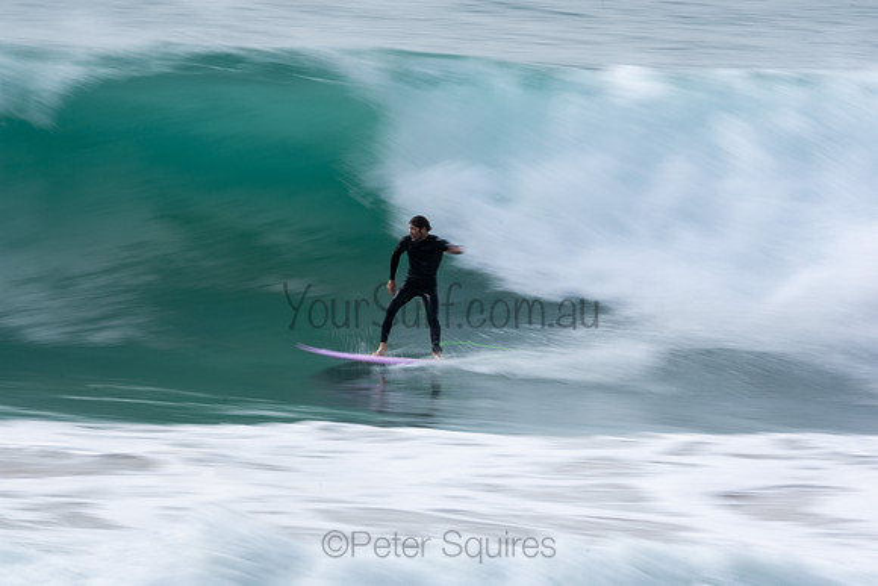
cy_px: 293
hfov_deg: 2.7
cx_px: 439
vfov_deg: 1.8
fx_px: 18295
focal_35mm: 750
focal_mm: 500
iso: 100
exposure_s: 1/25
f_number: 25
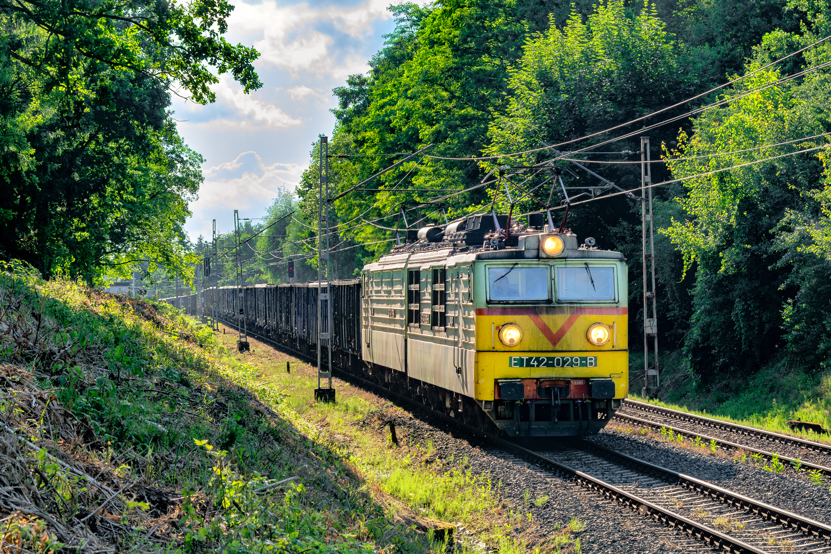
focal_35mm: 98
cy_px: 277
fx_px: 2251
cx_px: 416
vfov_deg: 14.0
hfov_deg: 20.9
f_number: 8
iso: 160
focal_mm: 65
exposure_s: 1/320
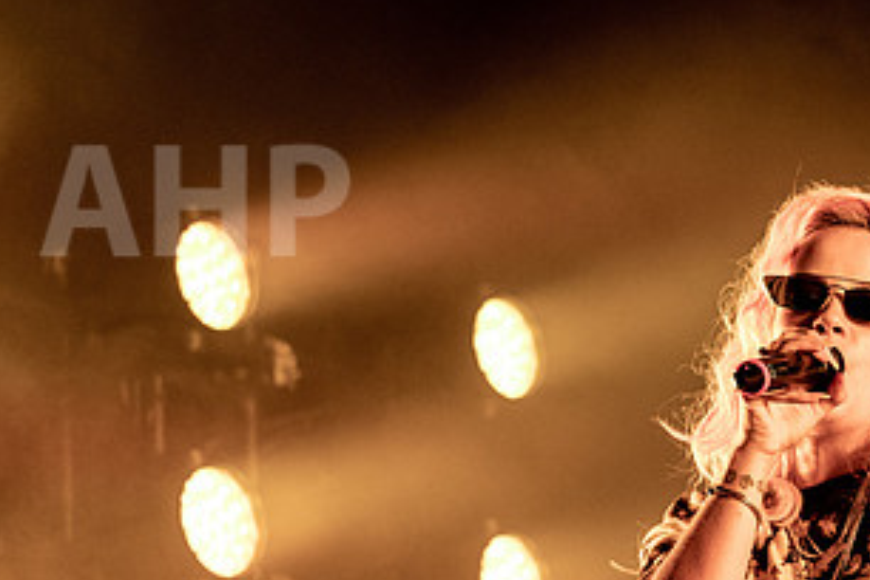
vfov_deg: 8.7
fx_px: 3818
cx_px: 889
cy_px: 435
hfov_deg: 12.8
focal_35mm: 158
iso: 2500
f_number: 4
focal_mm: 70
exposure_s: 1/640
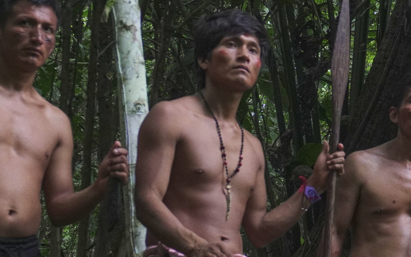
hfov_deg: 15.9
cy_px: 145
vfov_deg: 10.1
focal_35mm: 130
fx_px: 1460
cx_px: 335
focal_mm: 33
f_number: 5.6
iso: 800
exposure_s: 1/100
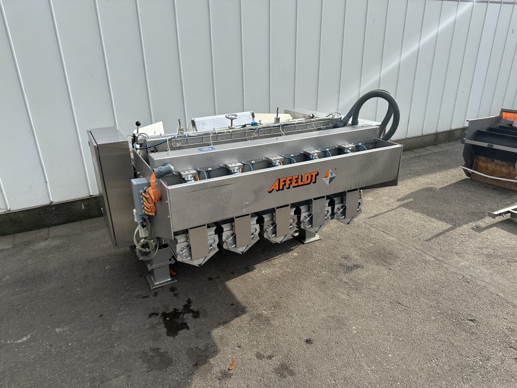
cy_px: 194
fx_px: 358
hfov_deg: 71.6
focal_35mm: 24
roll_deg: +1.0
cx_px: 258
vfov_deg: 56.8
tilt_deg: -22.9
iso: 80
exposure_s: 1/1845
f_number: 1.78
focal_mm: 6.86
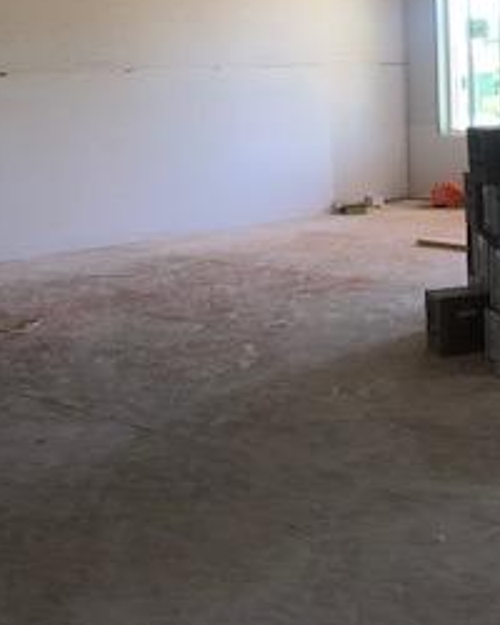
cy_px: 102
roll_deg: +1.1
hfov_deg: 19.9
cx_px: 670
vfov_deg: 26.5
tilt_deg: -2.7
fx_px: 1295
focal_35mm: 70
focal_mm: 4
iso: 20
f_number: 1.8
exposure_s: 1/40
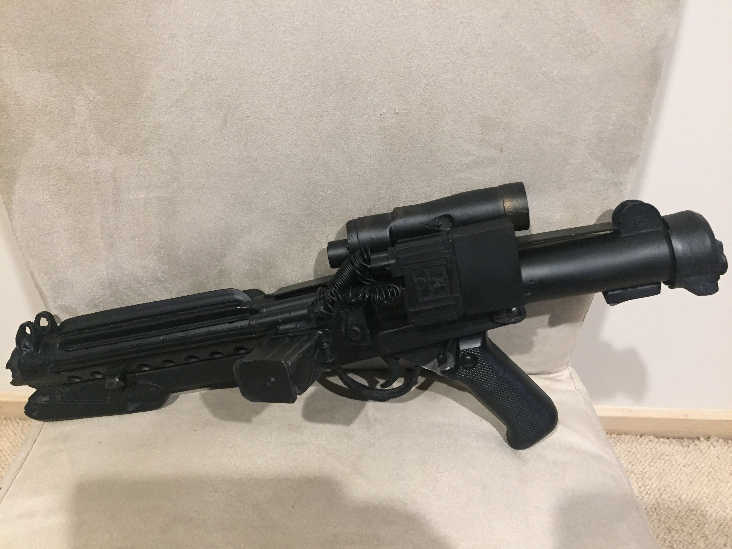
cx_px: 366
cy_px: 274
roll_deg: -1.8
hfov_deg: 61.7
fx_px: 613
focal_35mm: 29
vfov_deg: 48.2
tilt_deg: -40.1
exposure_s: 1/17
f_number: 2.2
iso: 250
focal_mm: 4.15
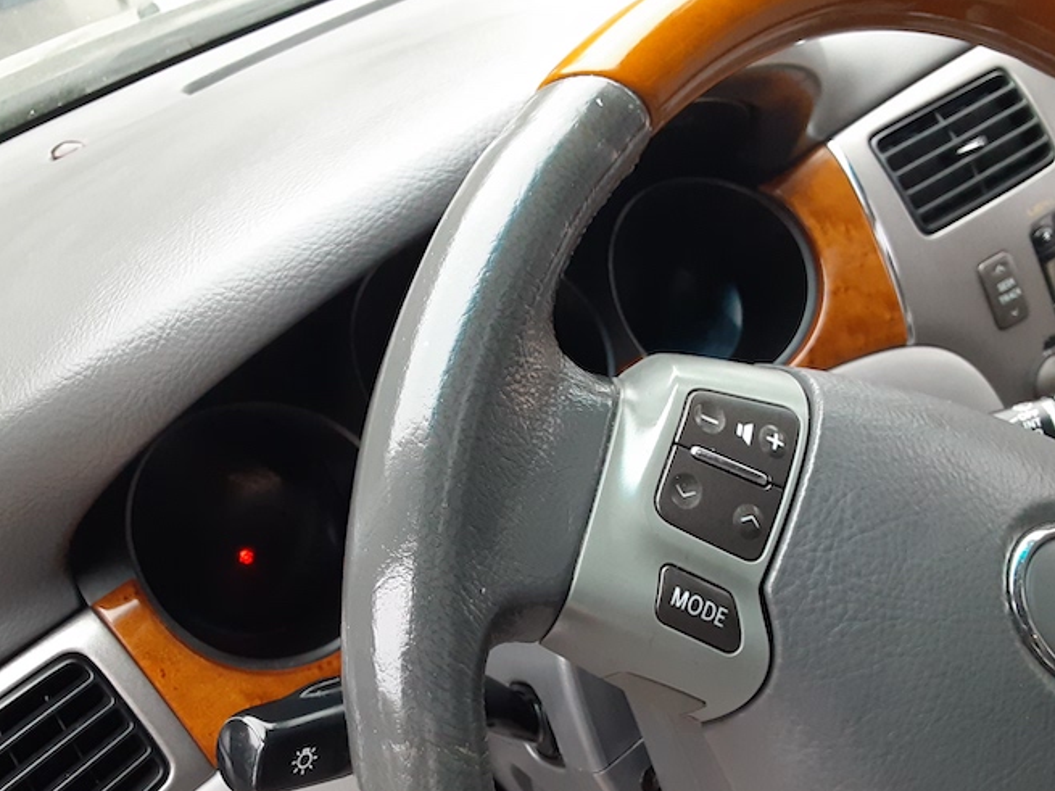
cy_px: 474
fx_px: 1006
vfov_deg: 42.7
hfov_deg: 55.3
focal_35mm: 33
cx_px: 501
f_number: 1.9
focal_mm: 2.91
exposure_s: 1/60
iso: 200
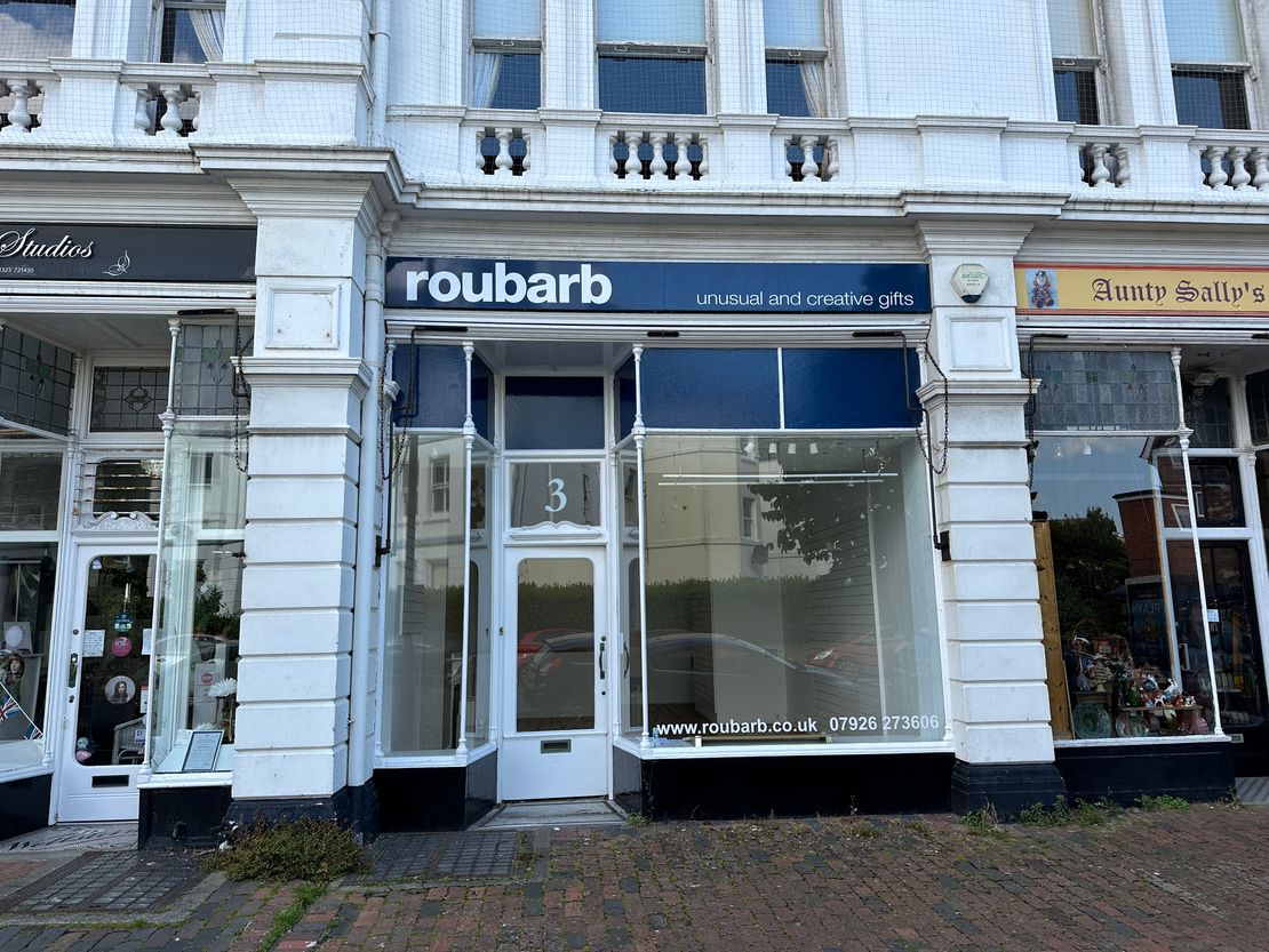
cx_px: 634
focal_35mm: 24
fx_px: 880
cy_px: 476
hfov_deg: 71.6
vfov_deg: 56.8
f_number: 1.78
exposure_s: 1/918
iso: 80
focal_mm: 6.86
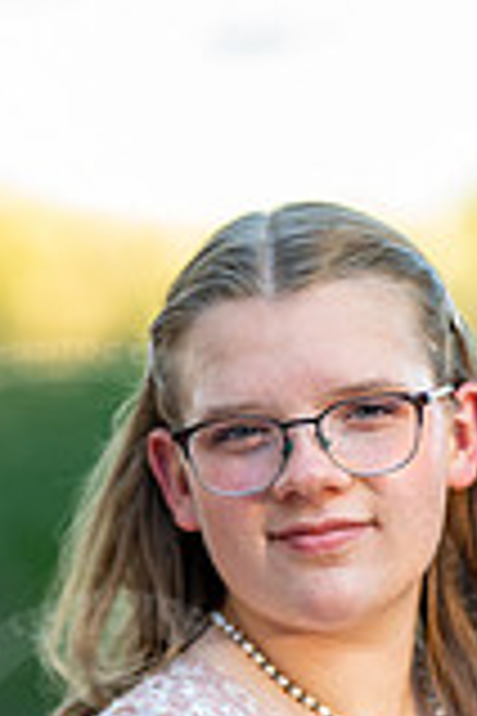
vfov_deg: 8.5
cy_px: 887
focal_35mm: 240
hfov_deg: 5.7
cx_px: 194
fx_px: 4770
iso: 160
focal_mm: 85
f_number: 1.2
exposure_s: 1/500
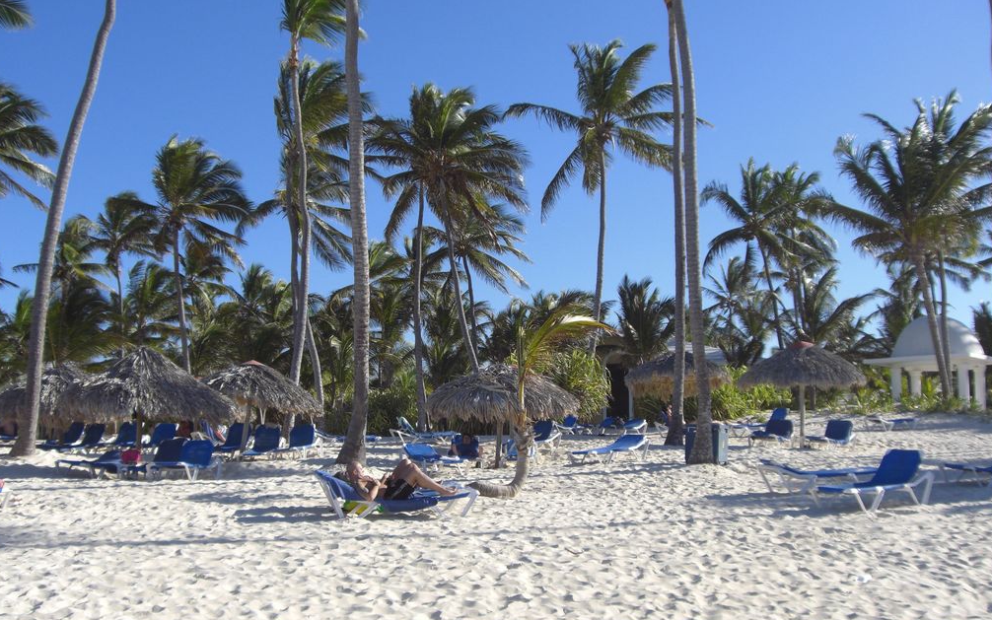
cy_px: 329
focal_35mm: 41
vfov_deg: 31.2
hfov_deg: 48.2
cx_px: 494
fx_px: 1109
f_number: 8
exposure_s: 1/125
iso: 64
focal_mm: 6.2
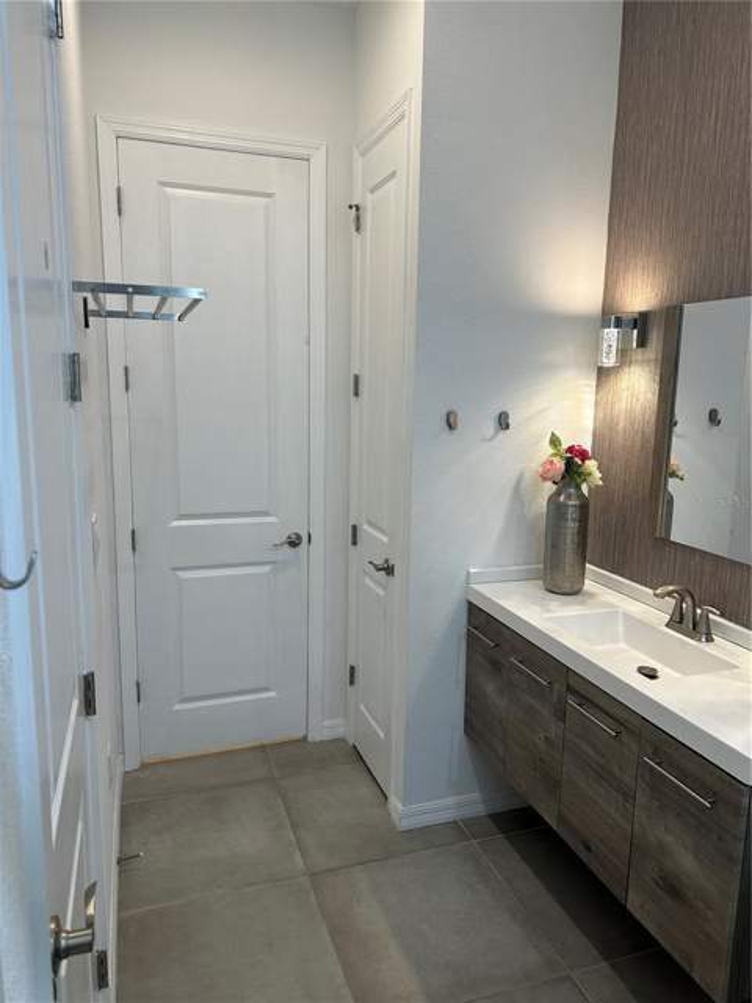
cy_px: 502
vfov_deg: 71.6
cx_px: 376
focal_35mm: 24
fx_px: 695
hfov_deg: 56.8
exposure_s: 1/120
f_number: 1.78
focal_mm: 6.86
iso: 125
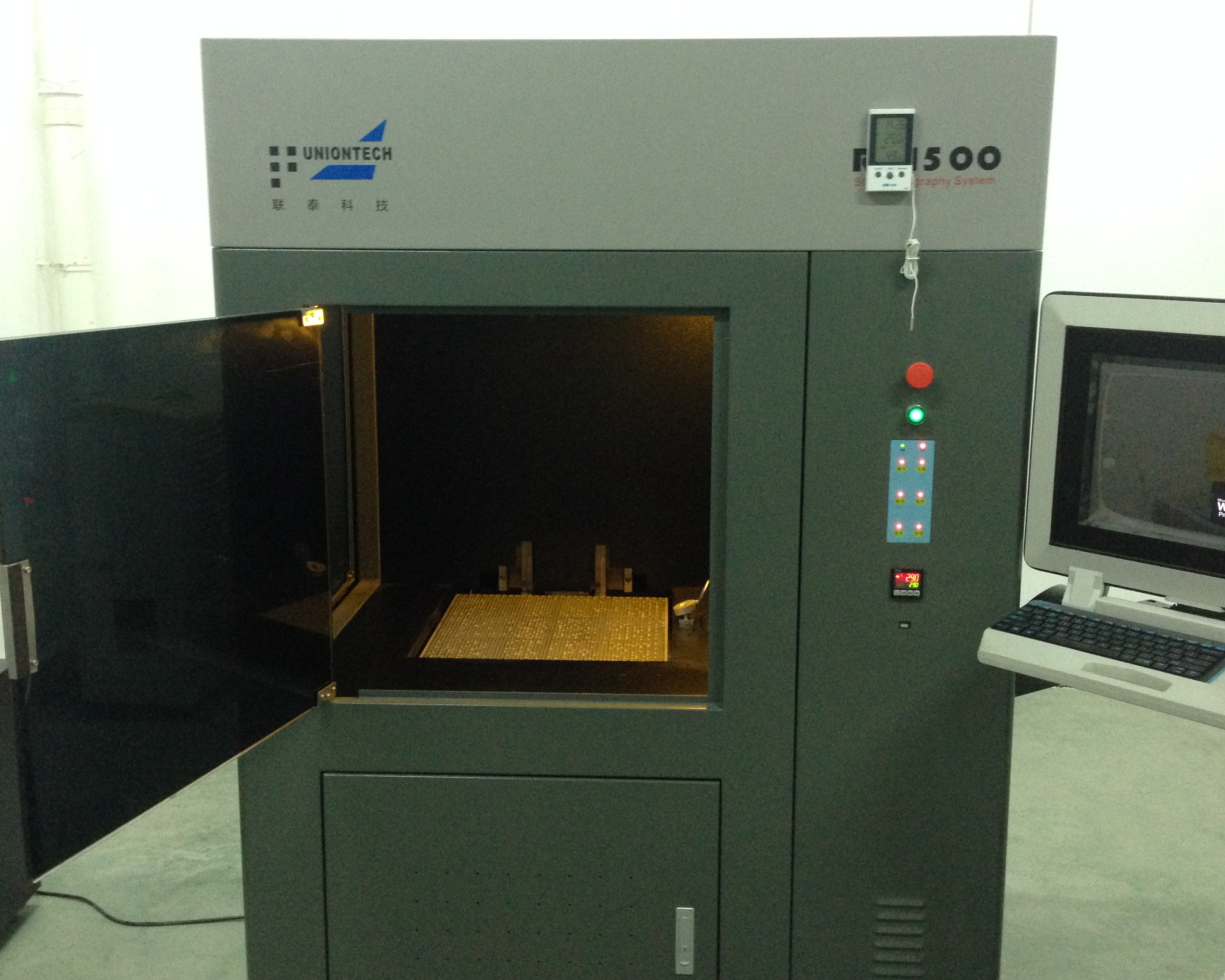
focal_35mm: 37
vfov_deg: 40.1
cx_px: 613
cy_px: 469
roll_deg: +0.1
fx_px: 1341
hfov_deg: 49.1
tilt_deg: -8.3
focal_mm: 4.12
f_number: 2.4
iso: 320
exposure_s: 1/20
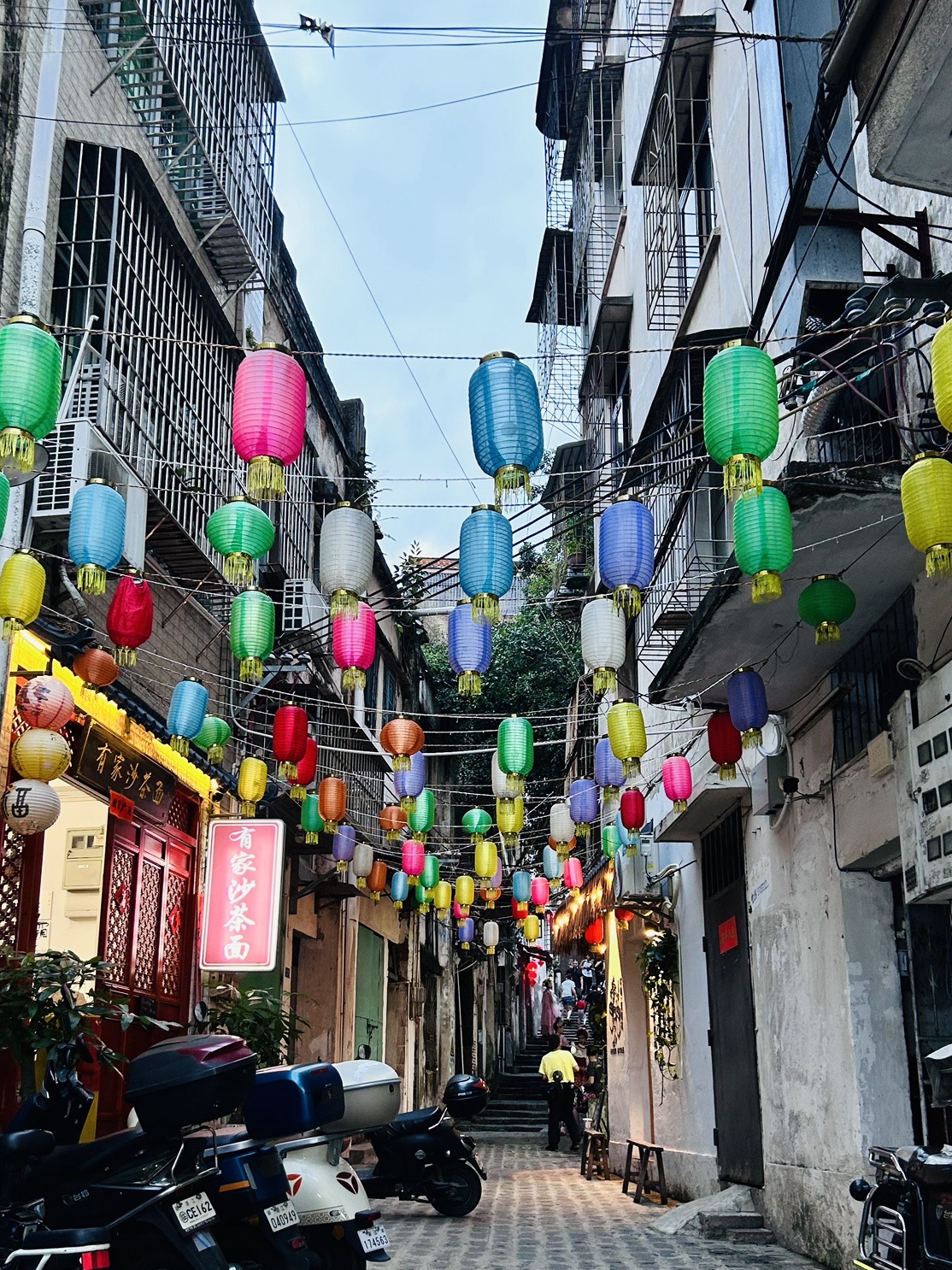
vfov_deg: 52.2
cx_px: 471
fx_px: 1284
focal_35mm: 35
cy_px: 778
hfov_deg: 40.7
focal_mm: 5.7
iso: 80
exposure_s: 1/50
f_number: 1.5
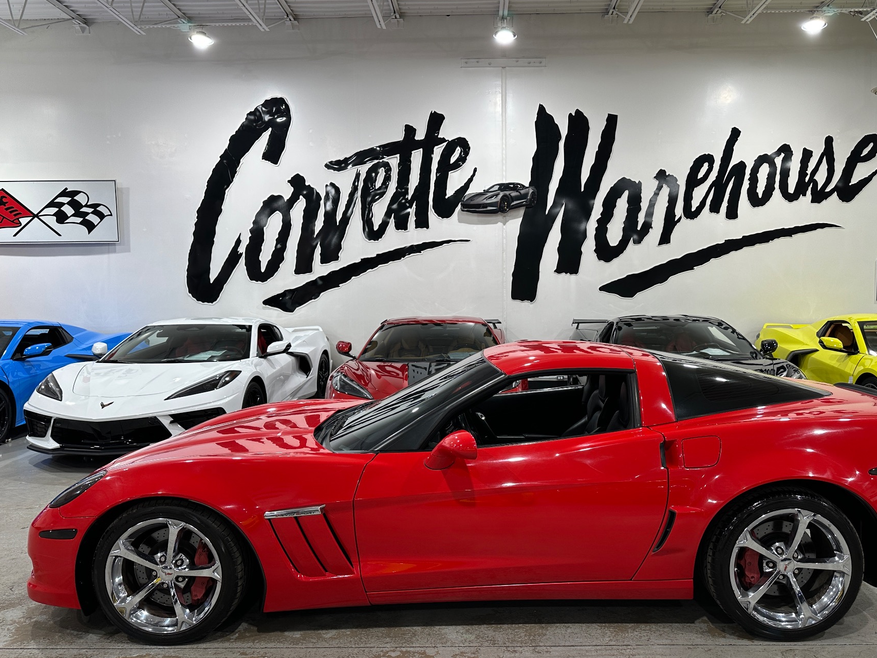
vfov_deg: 51.3
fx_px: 684
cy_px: 334
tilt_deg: -3.8
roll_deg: +0.1
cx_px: 483
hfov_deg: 65.2
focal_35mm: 27
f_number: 1.78
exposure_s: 1/120
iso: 80
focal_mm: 6.86
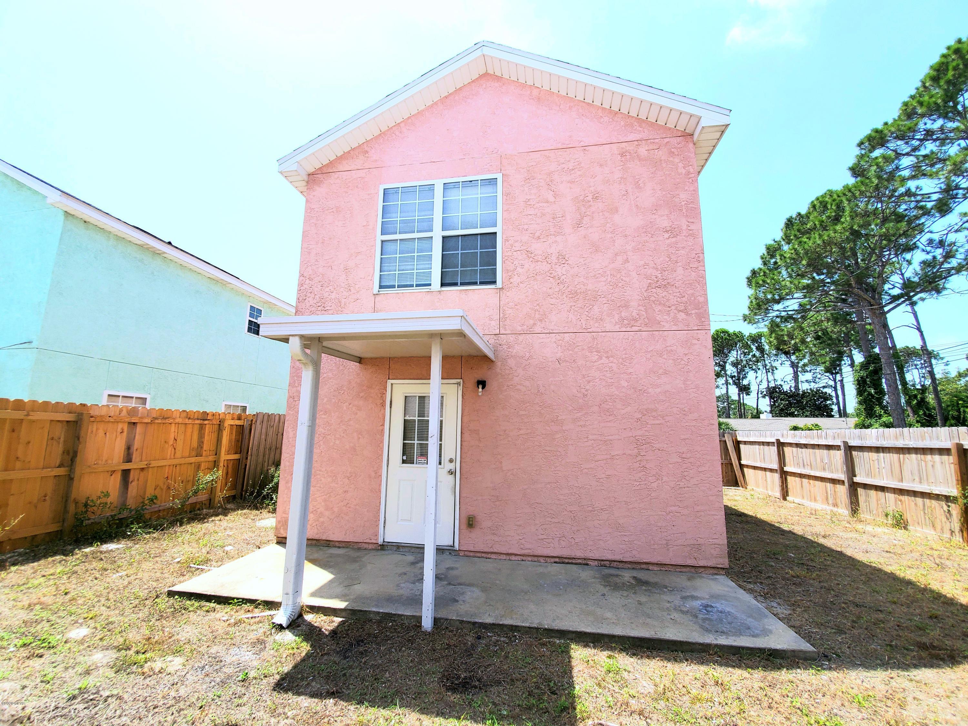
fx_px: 364
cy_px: 363
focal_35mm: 13
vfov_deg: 89.9
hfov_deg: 106.2
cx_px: 484
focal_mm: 1.8
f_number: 2.2
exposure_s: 1/952
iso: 50
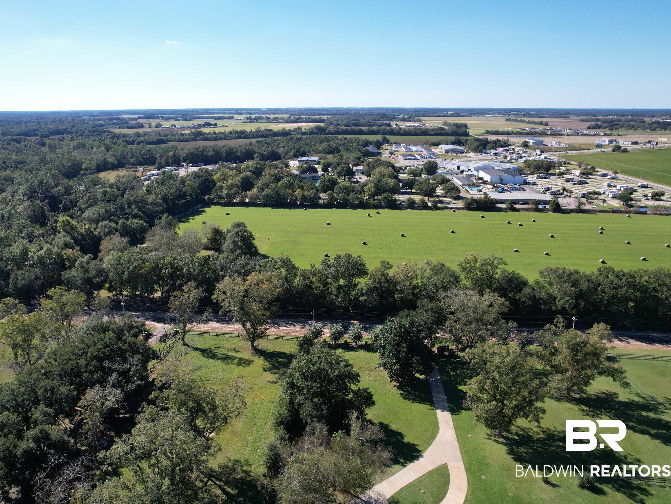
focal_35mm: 25
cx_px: 298
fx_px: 485
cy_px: 242
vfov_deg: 54.9
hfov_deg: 69.2
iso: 100
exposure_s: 1/1500
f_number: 2.8
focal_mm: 8.38
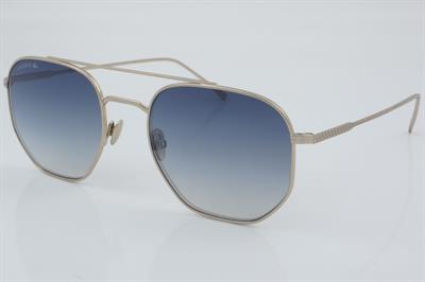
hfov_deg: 27.0
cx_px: 212
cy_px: 141
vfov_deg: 18.2
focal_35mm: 75
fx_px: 885
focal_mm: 50
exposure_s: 1/3
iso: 100
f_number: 32
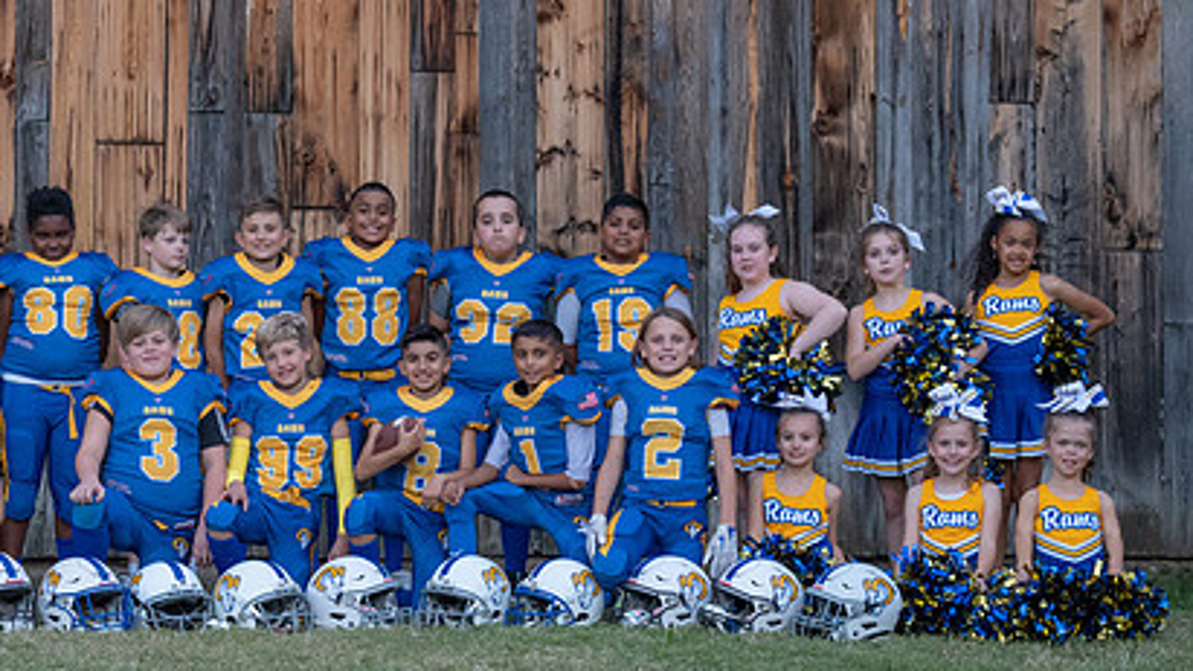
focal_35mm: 116
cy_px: 418
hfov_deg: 18.4
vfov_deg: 10.4
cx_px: 440
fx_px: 3669
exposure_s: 1/320
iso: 3200
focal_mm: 70
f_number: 4
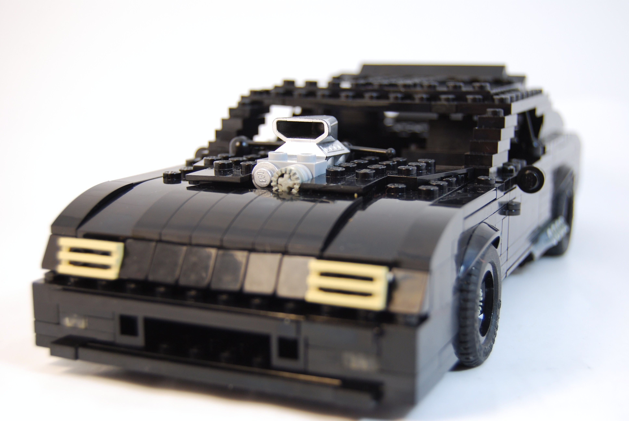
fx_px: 918
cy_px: 210
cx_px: 314
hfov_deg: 37.8
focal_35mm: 52
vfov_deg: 25.8
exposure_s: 1/50
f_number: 4.8
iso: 200
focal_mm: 35
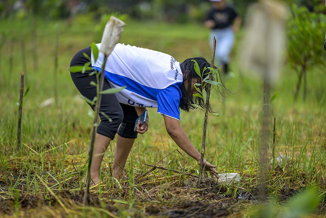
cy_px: 109
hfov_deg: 10.3
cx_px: 163
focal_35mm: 200
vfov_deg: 6.9
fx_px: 1811
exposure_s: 1/1600
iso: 100
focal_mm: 200
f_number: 2.8
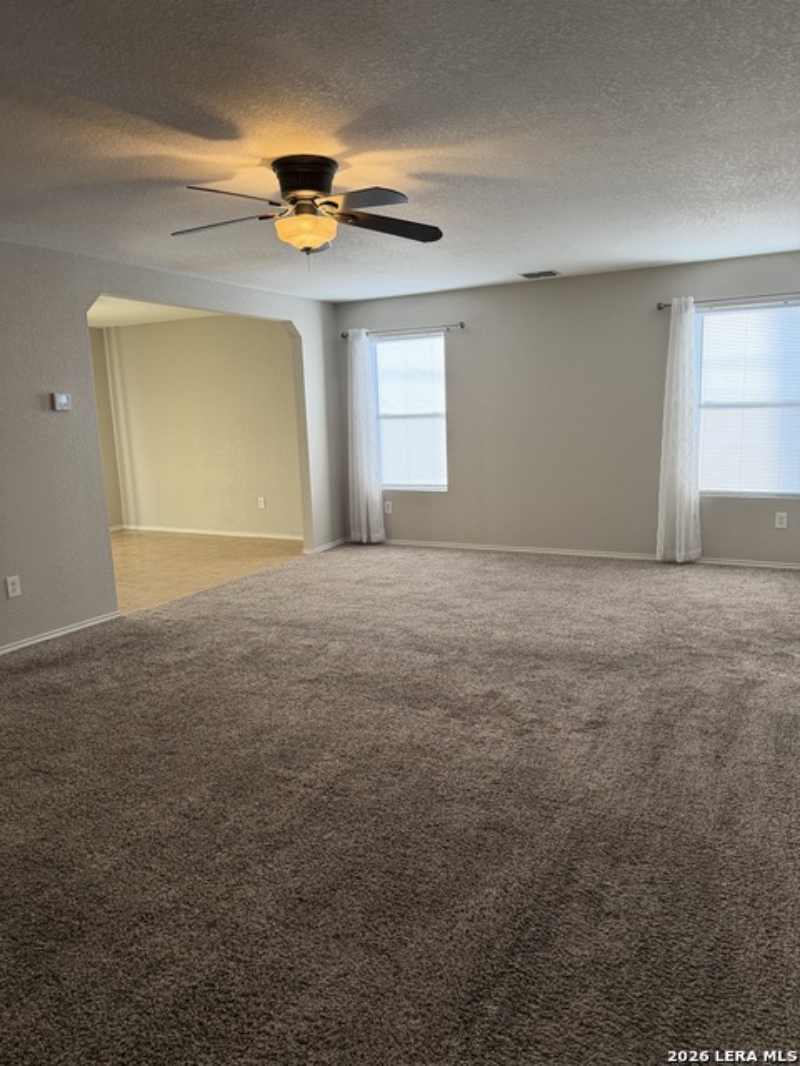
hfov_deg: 56.8
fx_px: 740
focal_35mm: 24
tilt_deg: -9.5
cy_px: 533
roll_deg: +2.0
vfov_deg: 71.6
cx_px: 400
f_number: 1.78
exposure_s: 1/120
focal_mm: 6.76
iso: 200
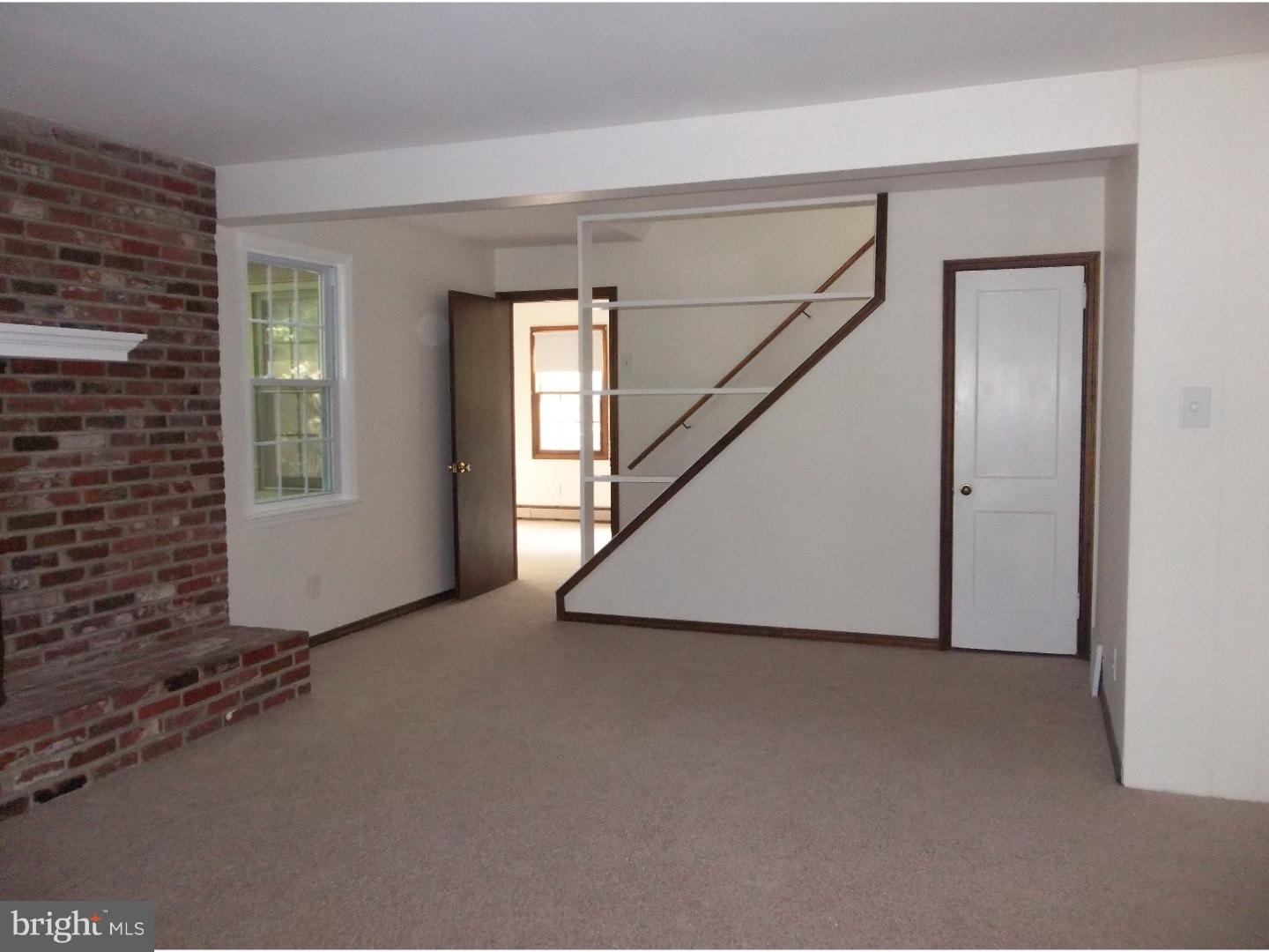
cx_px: 634
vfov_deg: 51.4
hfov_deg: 65.3
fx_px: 990
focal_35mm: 27
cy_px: 476
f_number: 3.5
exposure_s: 1/30
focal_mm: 4.9
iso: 320
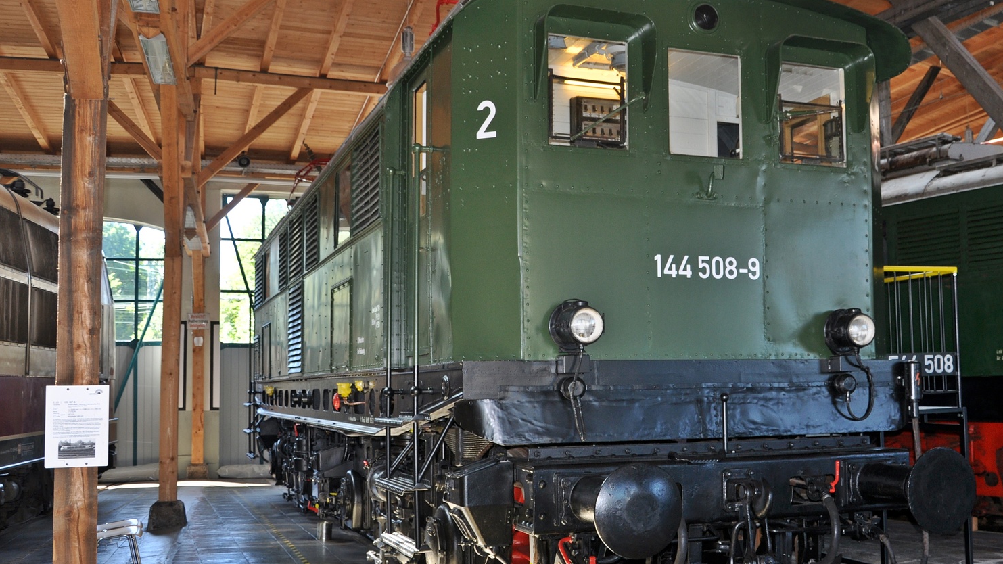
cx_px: 624
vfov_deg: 27.9
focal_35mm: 43
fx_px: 1135
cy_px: 301
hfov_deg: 47.3
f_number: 3.8
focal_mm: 21
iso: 200
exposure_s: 1/80
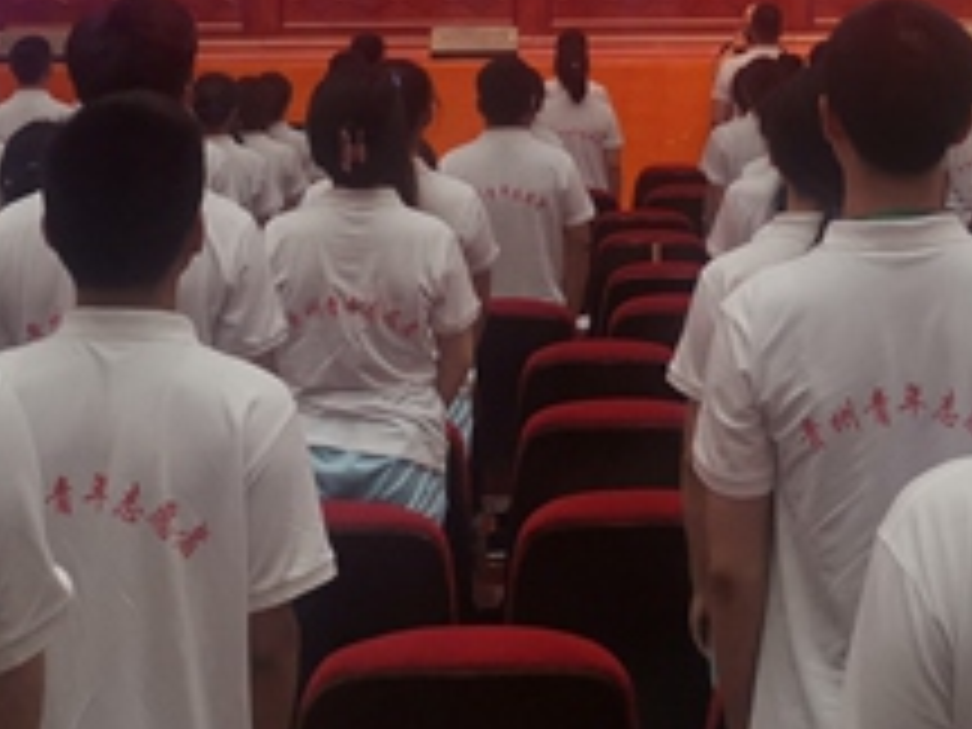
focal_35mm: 75
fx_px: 2106
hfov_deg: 25.8
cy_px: -266
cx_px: 698
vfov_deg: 18.1
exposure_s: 1/120
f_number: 1.8
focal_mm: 4.75
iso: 125
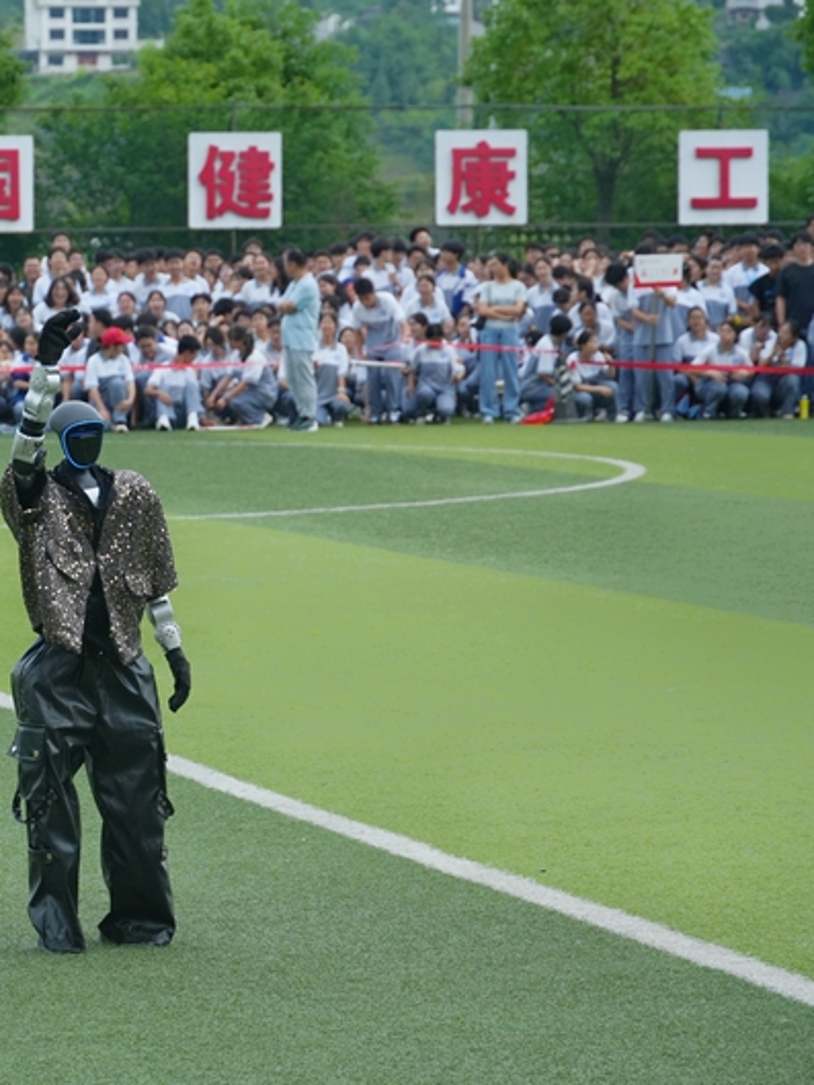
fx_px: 5328
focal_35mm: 170
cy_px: 540
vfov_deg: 11.6
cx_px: 37
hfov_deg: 8.7
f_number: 5.6
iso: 320
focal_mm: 78
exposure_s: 1/1000
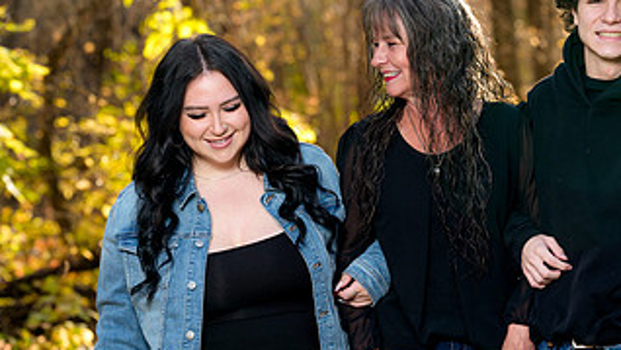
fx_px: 2454
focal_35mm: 149
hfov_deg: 14.4
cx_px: 391
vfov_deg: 8.1
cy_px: 269
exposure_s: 1/160
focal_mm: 78
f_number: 3.5
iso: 400
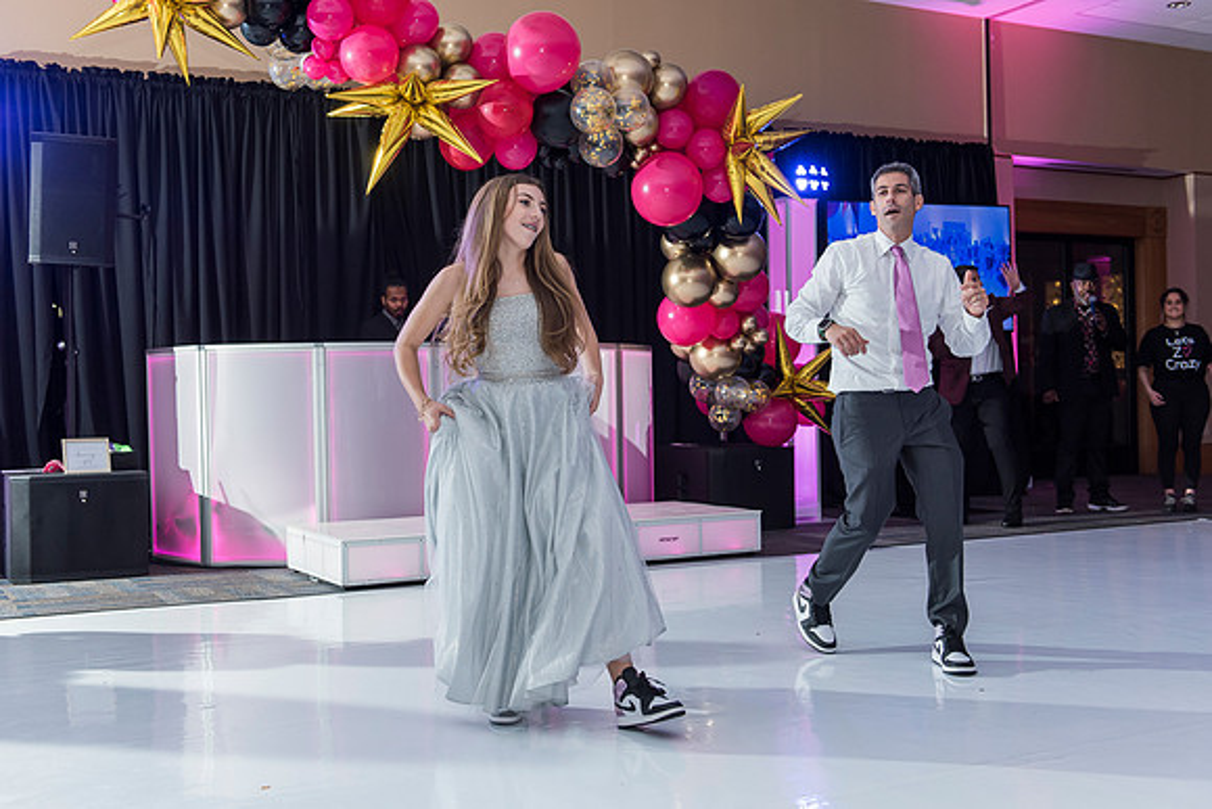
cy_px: 395
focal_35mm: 41
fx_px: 1378
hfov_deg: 47.5
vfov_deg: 32.7
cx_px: 592
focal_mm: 40
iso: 1000
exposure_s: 1/100
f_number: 4.5
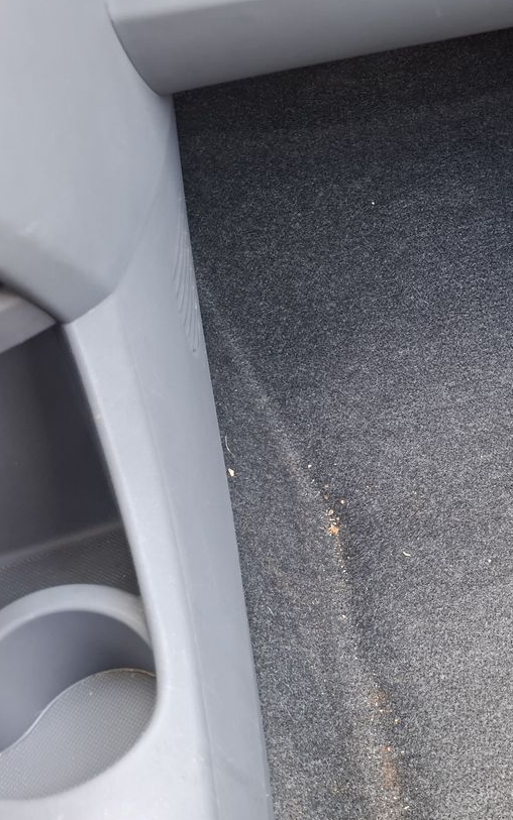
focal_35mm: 36
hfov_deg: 31.0
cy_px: 431
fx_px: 805
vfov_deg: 54.0
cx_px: 581
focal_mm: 5.54
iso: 250
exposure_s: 1/50
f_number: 1.8
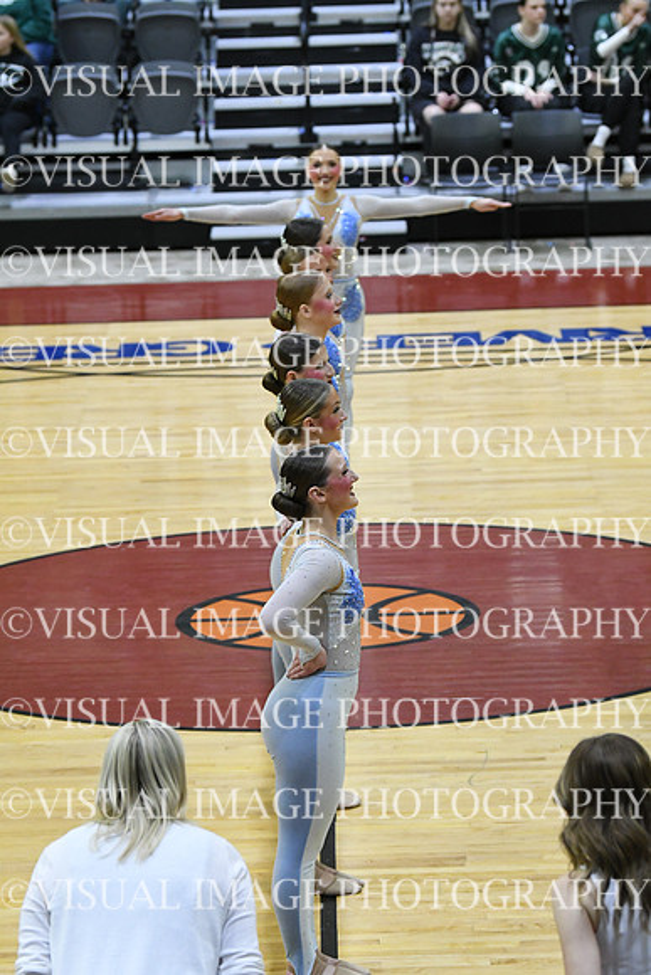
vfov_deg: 12.4
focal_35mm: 165
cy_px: 488
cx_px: 326
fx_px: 4473
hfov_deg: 8.3
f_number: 4
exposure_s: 1/400
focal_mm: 110
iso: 5000
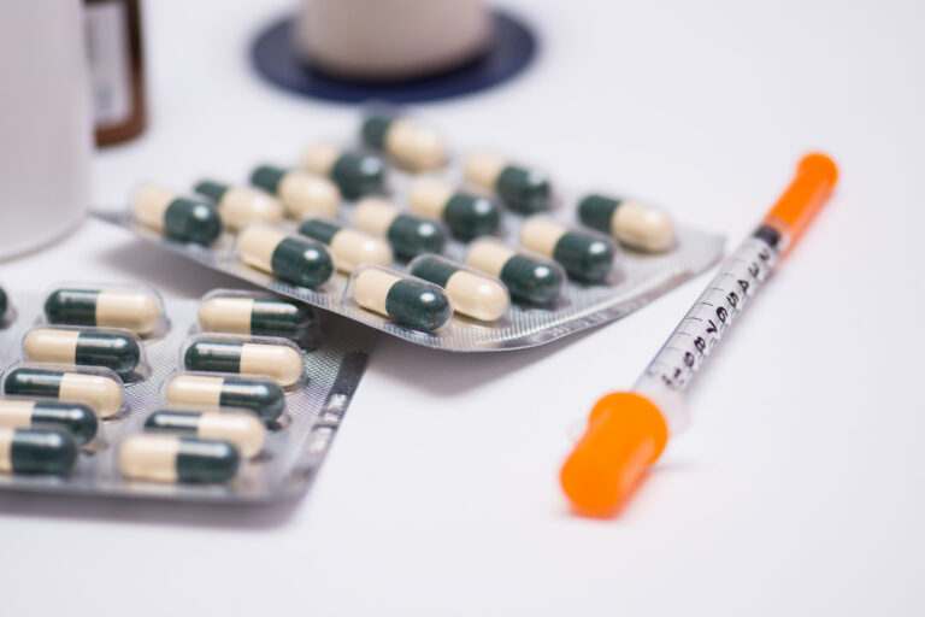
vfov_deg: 8.7
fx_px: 4047
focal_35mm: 158
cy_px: 308
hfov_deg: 13.0
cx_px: 462
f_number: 3.5
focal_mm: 105
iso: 100
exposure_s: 1/125
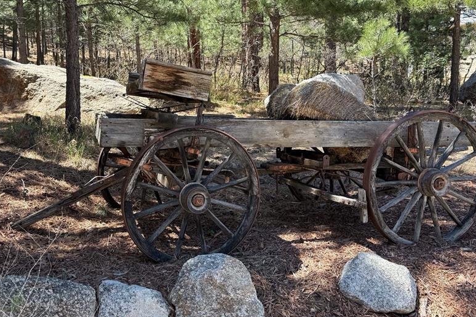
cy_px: 137
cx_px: 197
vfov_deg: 39.9
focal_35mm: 33
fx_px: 436
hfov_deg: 56.9
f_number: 1.78
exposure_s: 1/543
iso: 80
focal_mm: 6.76
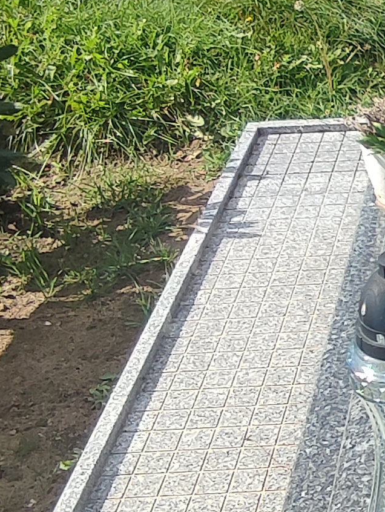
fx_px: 918
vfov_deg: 31.2
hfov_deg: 19.6
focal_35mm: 62
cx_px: 625
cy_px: 267
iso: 50
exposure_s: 1/799
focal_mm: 1.65
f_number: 2.2
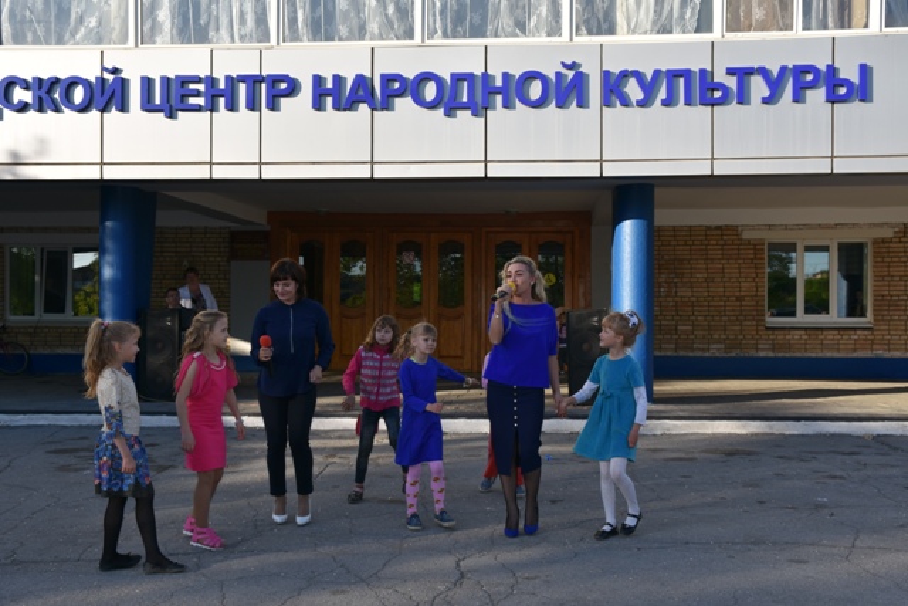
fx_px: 1022
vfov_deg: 33.0
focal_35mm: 40
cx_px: 454
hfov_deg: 47.9
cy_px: 303
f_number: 5
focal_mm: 27
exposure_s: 1/250
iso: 100
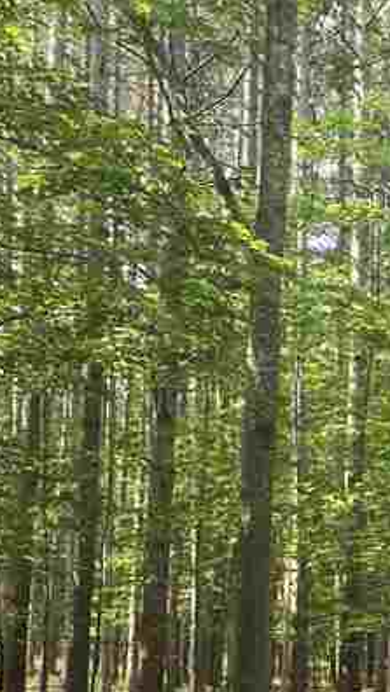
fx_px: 1488
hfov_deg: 14.3
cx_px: 521
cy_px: 474
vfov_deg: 26.0
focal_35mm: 81
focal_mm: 6.3
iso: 32
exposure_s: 1/180
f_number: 1.7
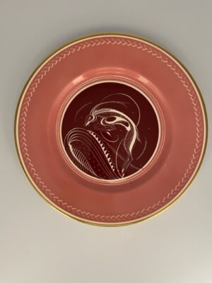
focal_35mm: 26
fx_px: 212
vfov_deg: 67.3
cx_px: 106
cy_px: 142
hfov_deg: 53.1
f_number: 1.6
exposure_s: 1/60
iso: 400
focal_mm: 4.2
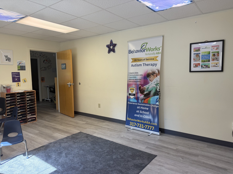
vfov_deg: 56.8
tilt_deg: -5.2
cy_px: 87
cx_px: 116
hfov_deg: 71.6
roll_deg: +0.5
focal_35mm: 24
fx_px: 162
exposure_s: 1/183
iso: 100
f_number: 1.78
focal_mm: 6.76
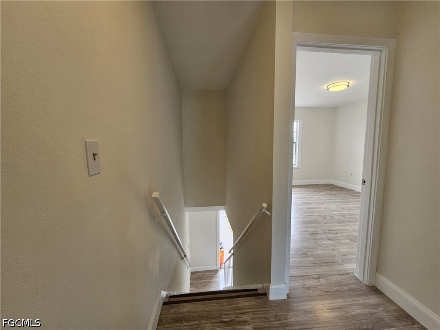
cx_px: 220
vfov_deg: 89.9
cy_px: 165
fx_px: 165
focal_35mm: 13
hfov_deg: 106.2
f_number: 2.2
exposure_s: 1/120
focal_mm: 2.2
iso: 80
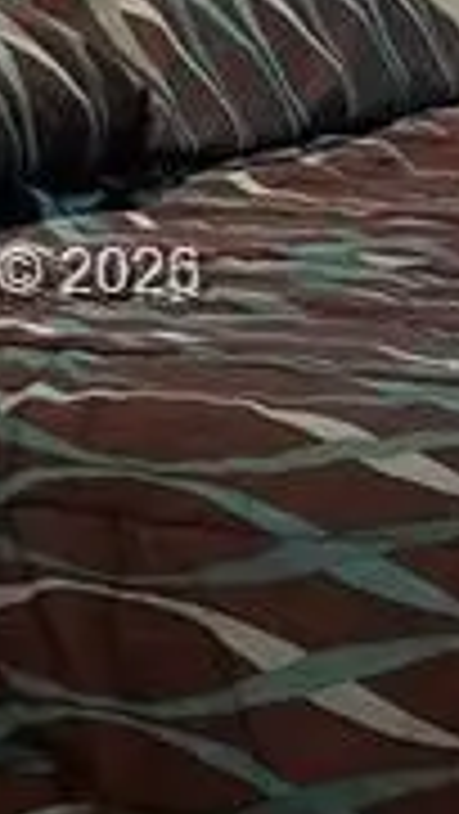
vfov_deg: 11.4
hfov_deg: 6.0
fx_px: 4062
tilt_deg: -11.6
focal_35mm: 188
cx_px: 1395
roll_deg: -0.8
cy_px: 279
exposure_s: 1/60
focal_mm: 5.7
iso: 80
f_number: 1.5
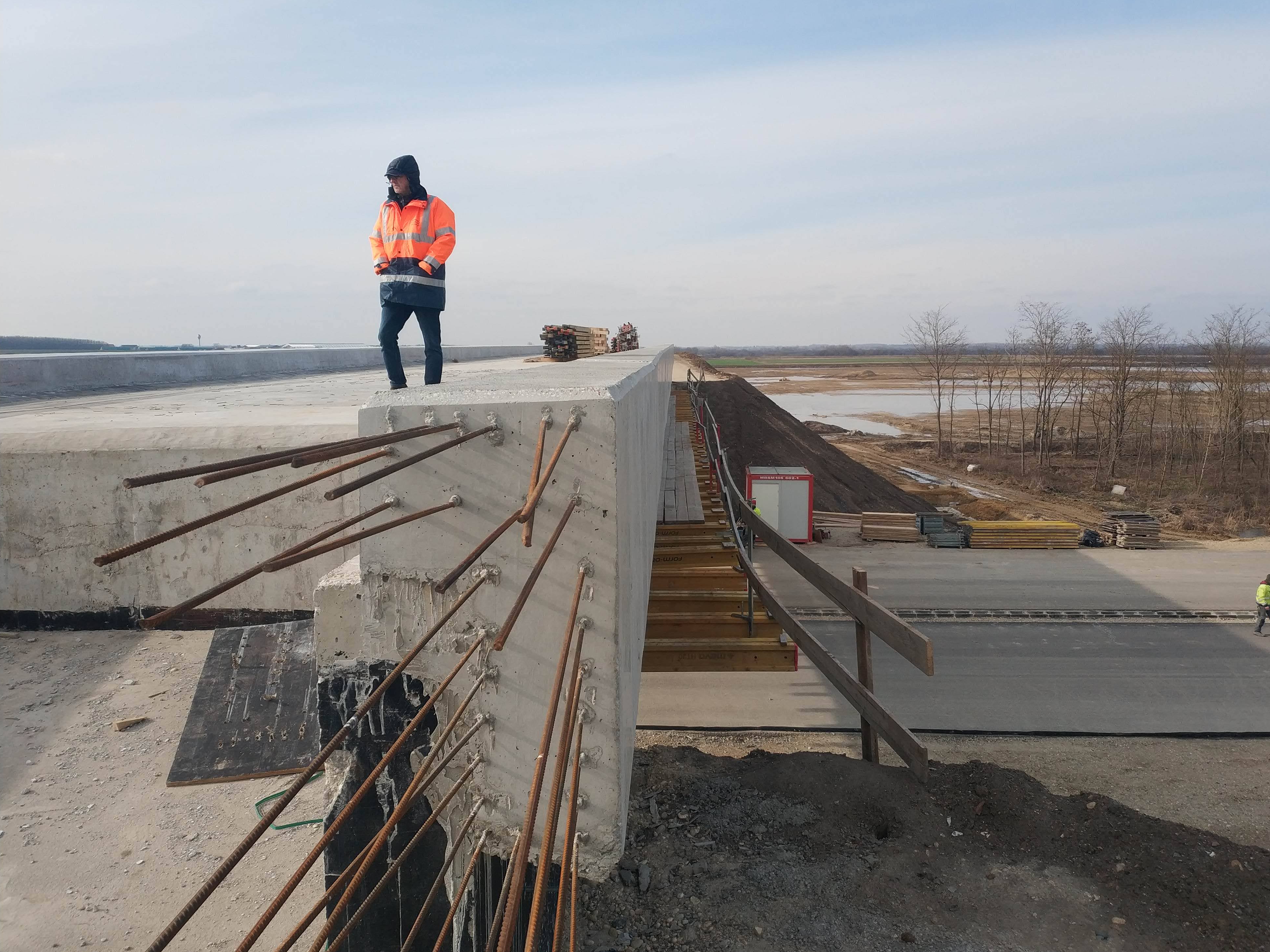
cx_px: 653
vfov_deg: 42.9
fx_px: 1211
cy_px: 484
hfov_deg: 55.3
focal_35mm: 33
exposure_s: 1/1138
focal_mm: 4.5
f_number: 2
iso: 100
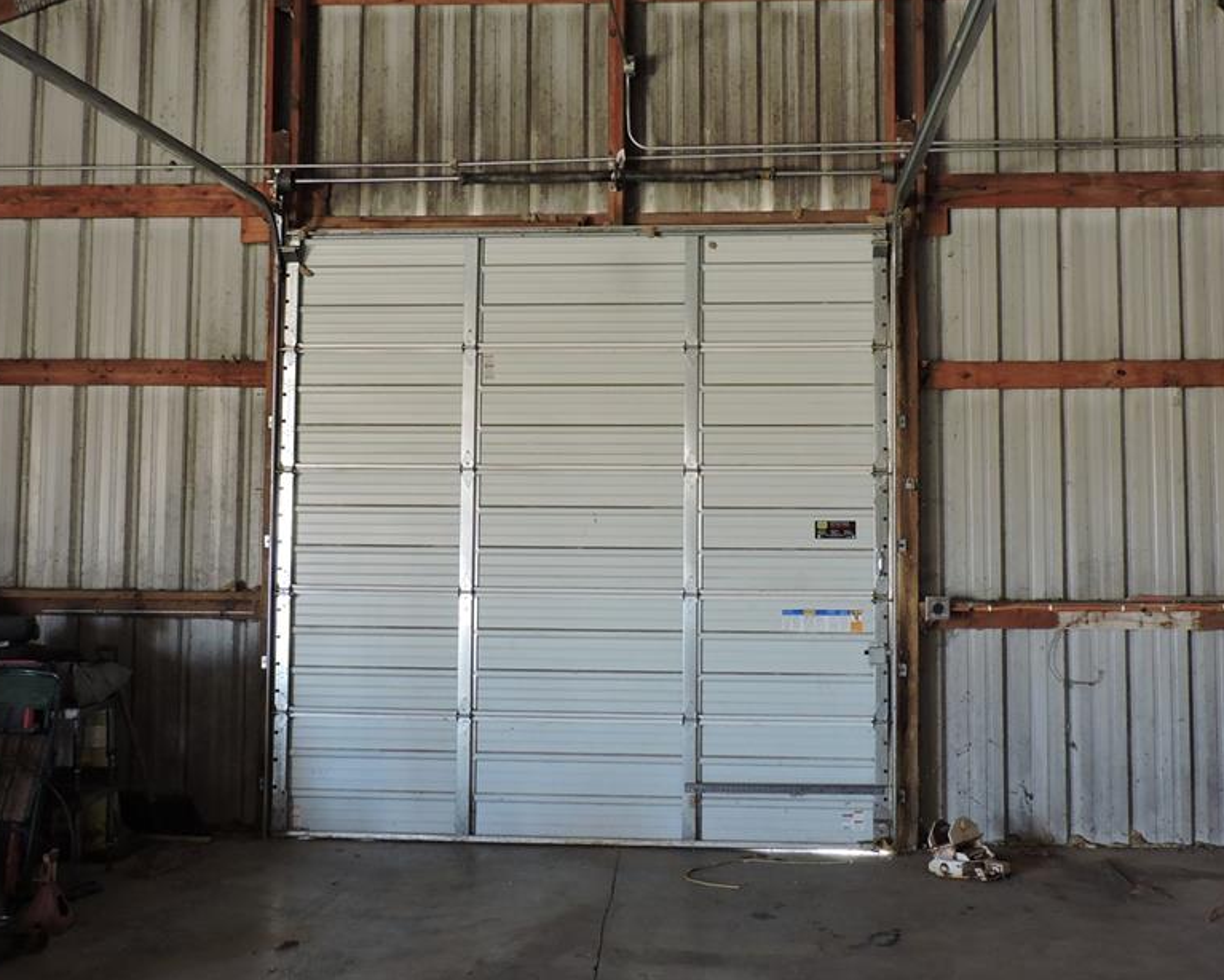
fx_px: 1558
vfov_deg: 34.8
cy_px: 396
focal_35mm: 43
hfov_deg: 42.9
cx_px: 616
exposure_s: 1/30
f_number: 3.2
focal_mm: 5.9
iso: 400
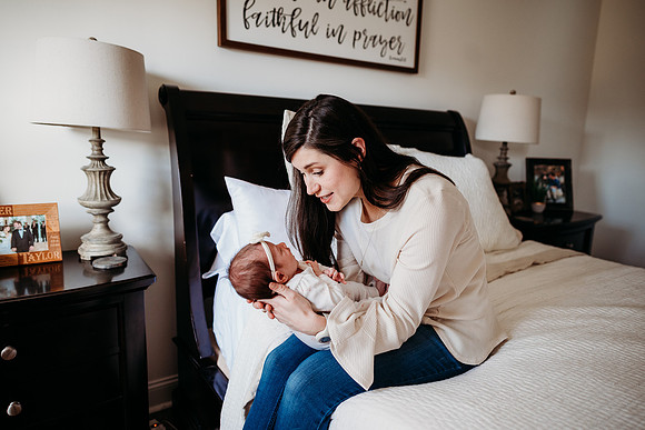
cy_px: 215
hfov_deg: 73.7
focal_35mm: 24
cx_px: 322
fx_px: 430
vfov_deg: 53.2
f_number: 2.5
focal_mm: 24
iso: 640
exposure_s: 1/250
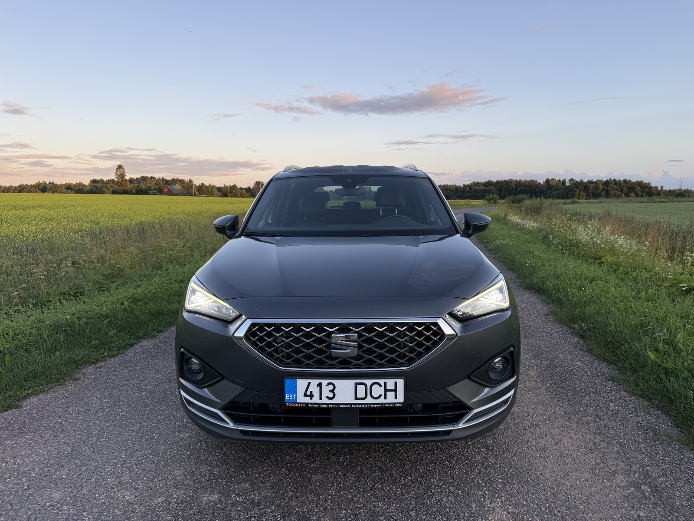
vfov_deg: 56.8
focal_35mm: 24
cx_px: 347
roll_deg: +0.3
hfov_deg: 71.6
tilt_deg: -6.6
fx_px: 481
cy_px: 260
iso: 80
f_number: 1.78
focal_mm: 6.76
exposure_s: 1/488
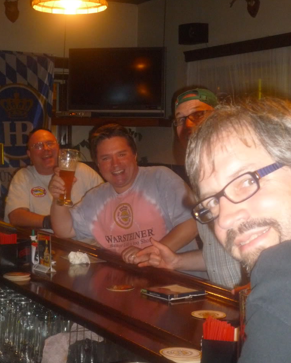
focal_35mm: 74
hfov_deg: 20.7
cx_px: 147
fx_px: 797
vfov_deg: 25.7
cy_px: 194
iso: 500
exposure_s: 1/8
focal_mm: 12.2
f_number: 4.9
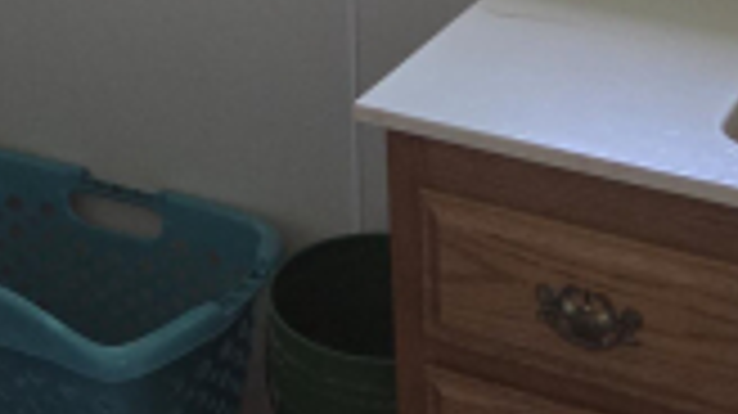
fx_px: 1995
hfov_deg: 20.3
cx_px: -11
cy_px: -490
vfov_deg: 10.6
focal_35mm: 102
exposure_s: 1/120
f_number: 1.8
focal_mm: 5.4
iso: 500
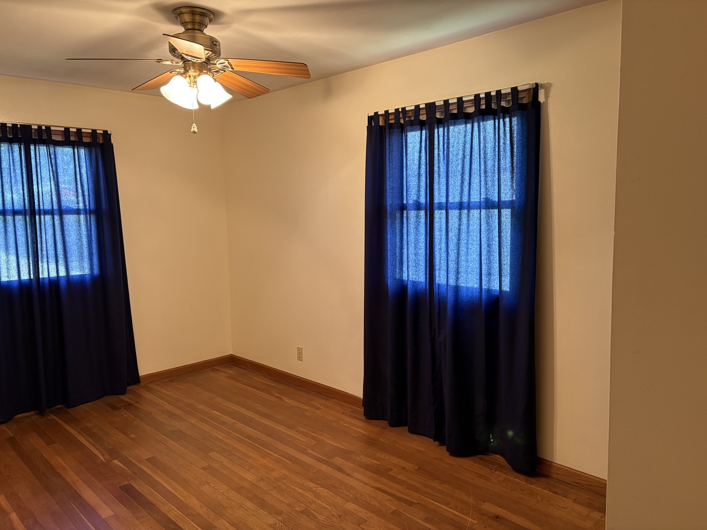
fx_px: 531
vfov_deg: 53.1
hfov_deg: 67.3
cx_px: 354
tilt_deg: -5.3
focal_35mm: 26
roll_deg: +1.4
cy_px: 265
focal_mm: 5.96
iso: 250
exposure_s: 1/60
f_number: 1.6
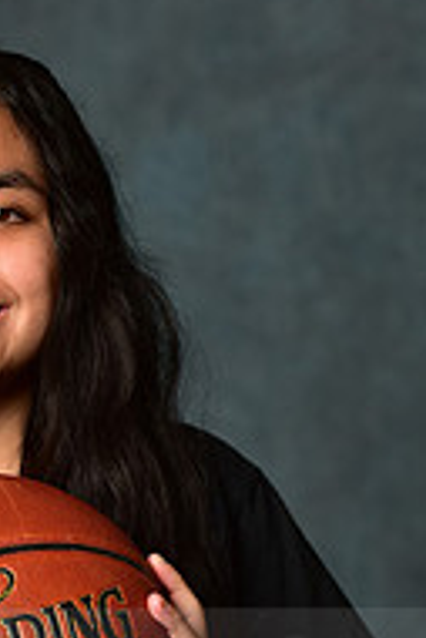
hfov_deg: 2.8
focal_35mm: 488
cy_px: 655
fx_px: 8646
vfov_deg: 4.2
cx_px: -32
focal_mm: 160
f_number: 4.5
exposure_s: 1/160
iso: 200
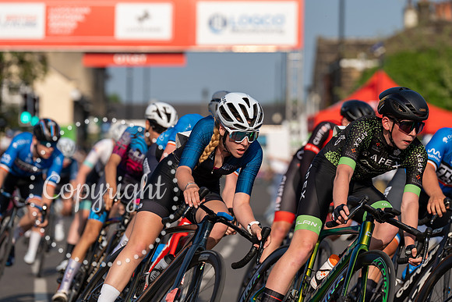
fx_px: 2436
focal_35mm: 194
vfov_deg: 7.1
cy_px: 151
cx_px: 226
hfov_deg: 10.6
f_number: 4.5
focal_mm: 194
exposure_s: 1/1000
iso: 160
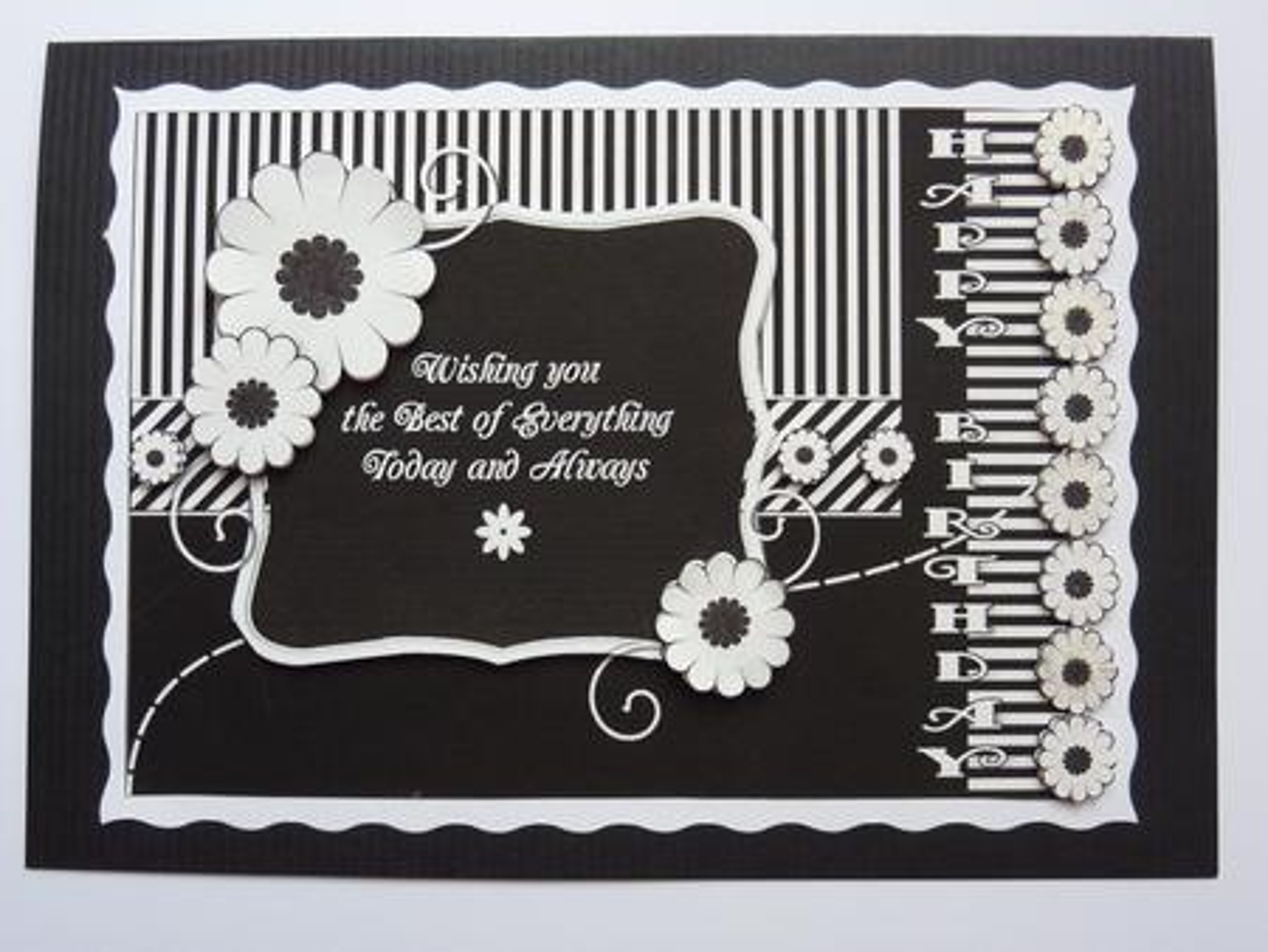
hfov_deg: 46.8
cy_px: 476
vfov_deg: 36.0
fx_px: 1466
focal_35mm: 40
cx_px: 634
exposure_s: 1/30
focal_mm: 6.5
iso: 250
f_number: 3.6
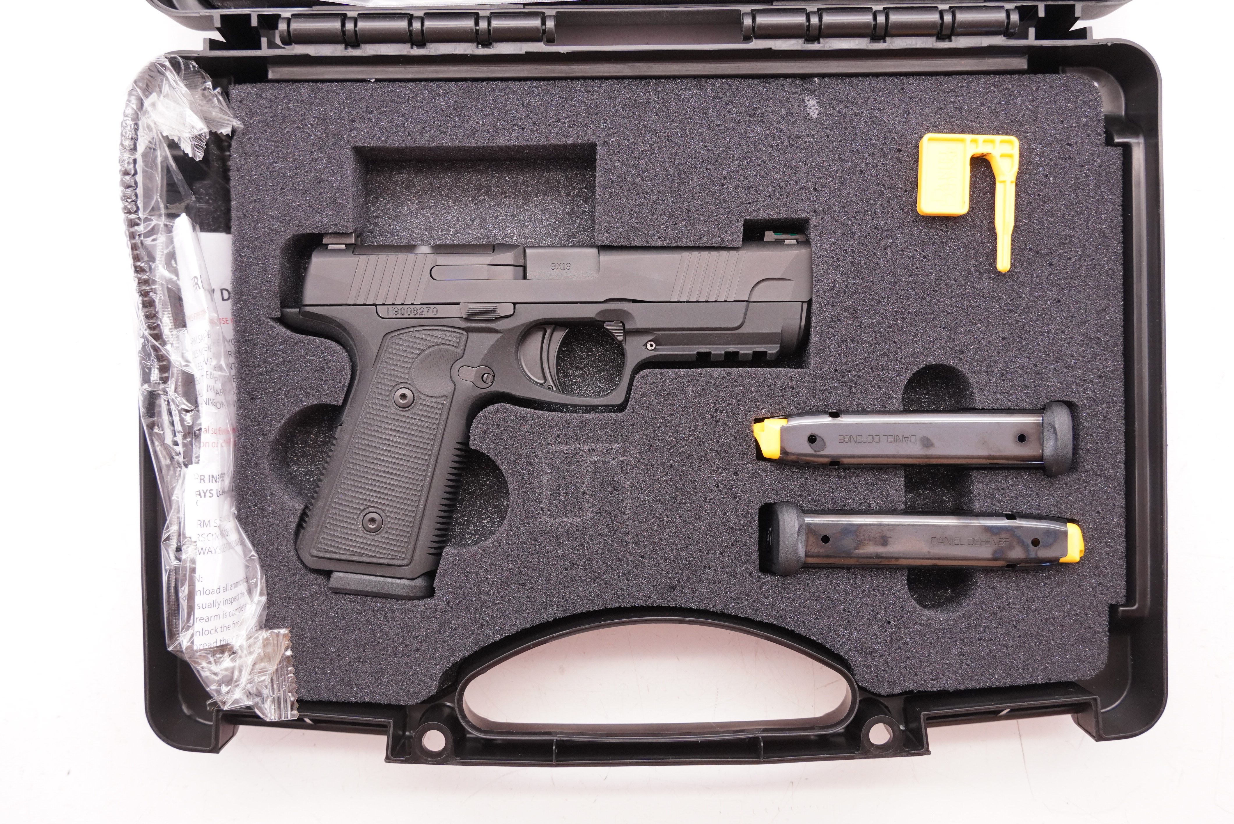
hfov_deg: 57.2
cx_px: 617
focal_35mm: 33
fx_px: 1132
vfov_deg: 40.0
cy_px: 412
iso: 1000
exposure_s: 1/125
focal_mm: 22
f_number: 5.6
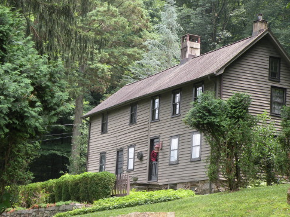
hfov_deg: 22.5
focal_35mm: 87
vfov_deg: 16.9
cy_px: 136
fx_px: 728
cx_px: 172
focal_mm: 11.9
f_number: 4
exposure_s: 1/78.7
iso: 64
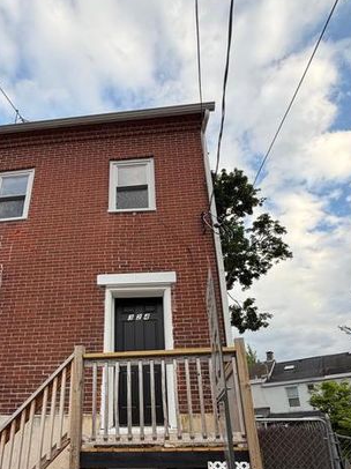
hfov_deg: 58.3
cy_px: 333
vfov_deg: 70.5
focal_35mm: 23
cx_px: 139
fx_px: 311
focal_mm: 2.22
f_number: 2.2
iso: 50
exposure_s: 1/353
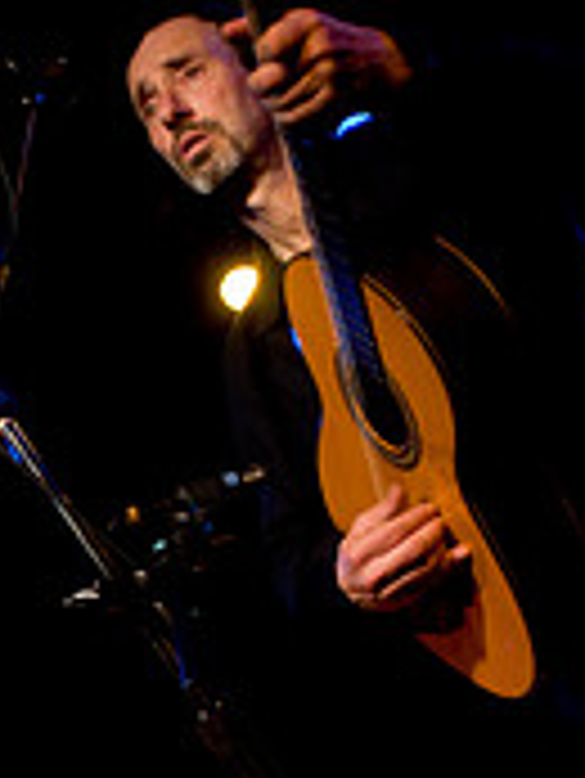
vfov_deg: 25.6
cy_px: 612
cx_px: 61
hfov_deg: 19.3
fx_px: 1688
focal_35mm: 75
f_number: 2.8
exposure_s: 1/60
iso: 800
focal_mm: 20
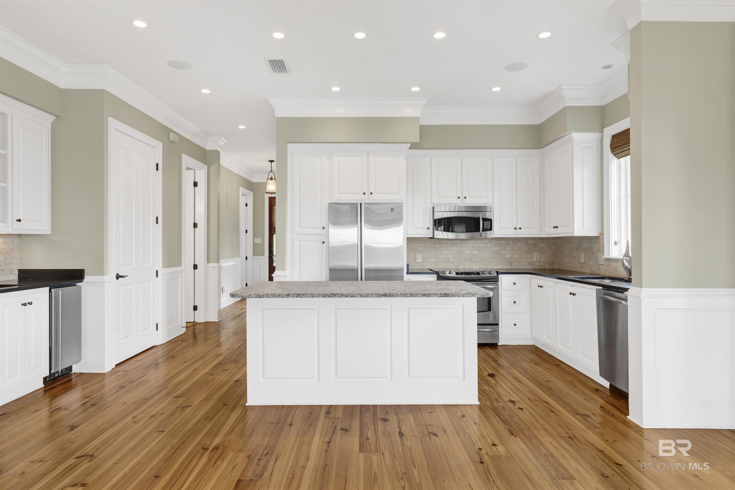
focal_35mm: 20
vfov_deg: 60.7
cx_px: 368
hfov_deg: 82.6
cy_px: 245
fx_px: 419
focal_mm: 20.5
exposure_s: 1/20
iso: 400
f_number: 11
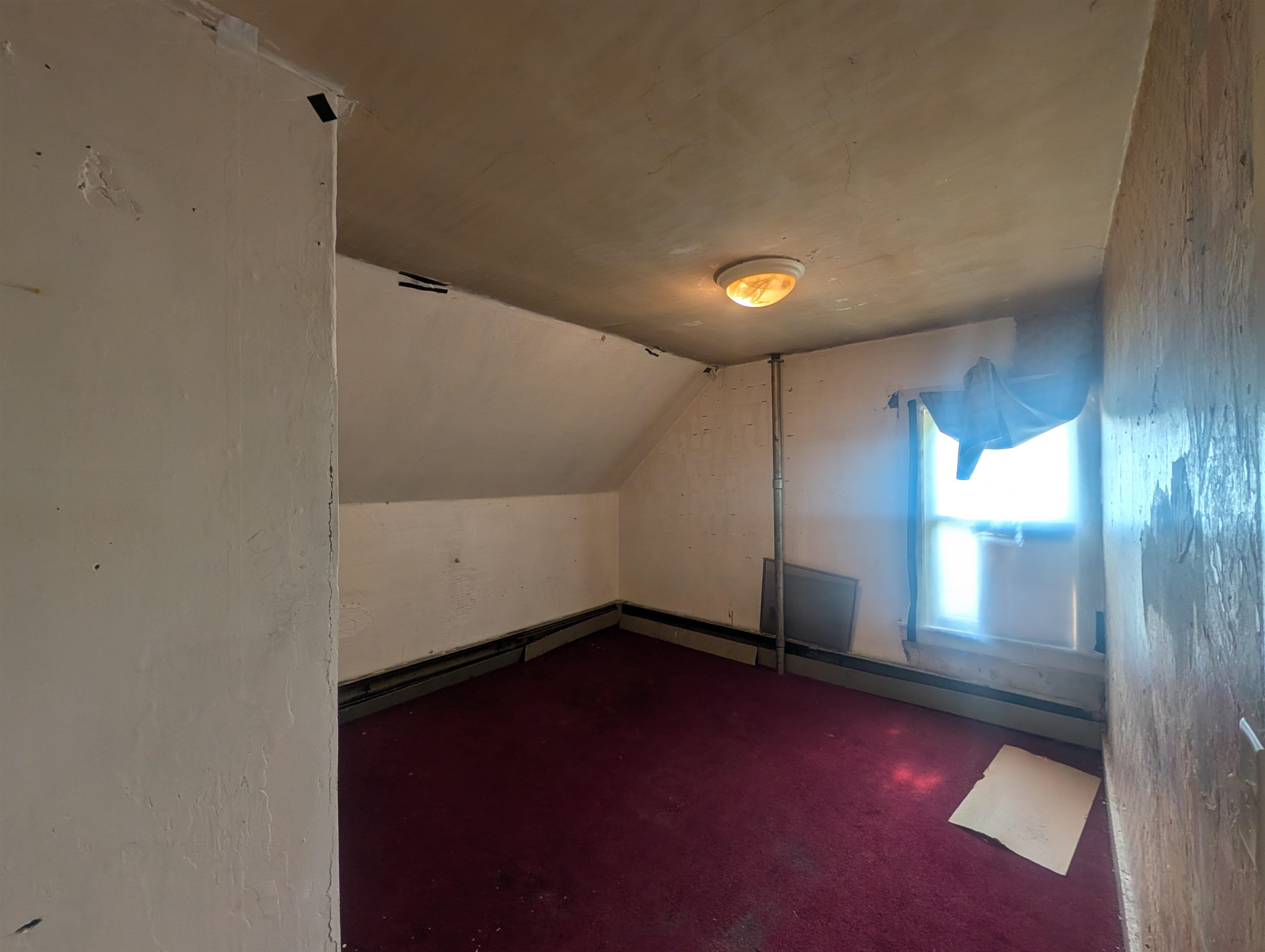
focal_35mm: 12
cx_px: 632
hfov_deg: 110.5
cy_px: 476
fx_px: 439
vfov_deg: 94.6
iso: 63
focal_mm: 2.02
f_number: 1.7
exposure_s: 1/60
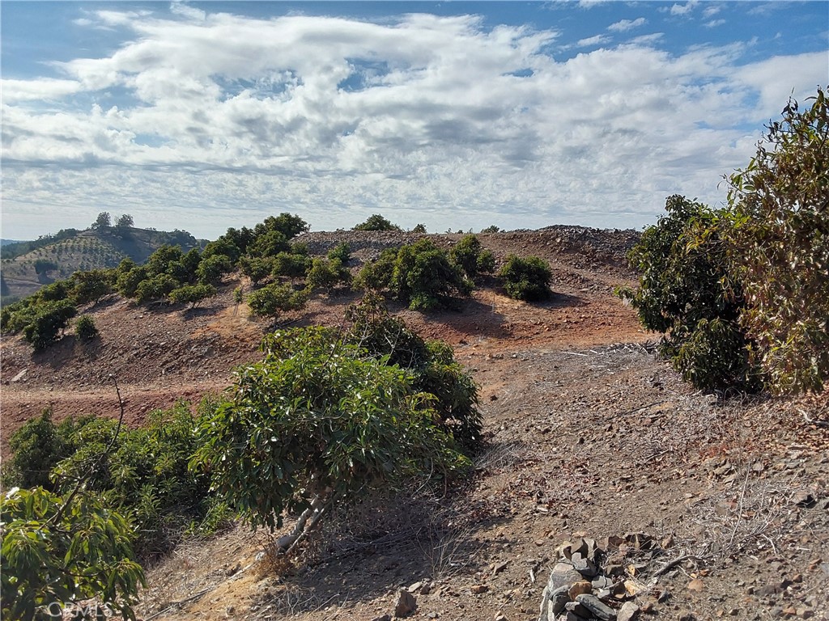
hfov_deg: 63.4
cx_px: 414
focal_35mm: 28
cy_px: 310
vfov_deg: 49.7
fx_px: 671
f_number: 1.9
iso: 50
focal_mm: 2.91
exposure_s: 1/3032
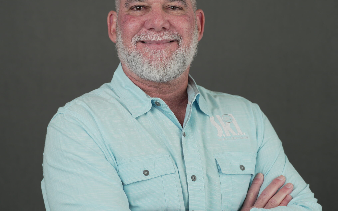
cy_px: 76
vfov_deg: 13.7
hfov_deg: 21.9
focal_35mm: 95
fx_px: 875
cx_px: 152
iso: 200
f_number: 3.5
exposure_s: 1/250
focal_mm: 74
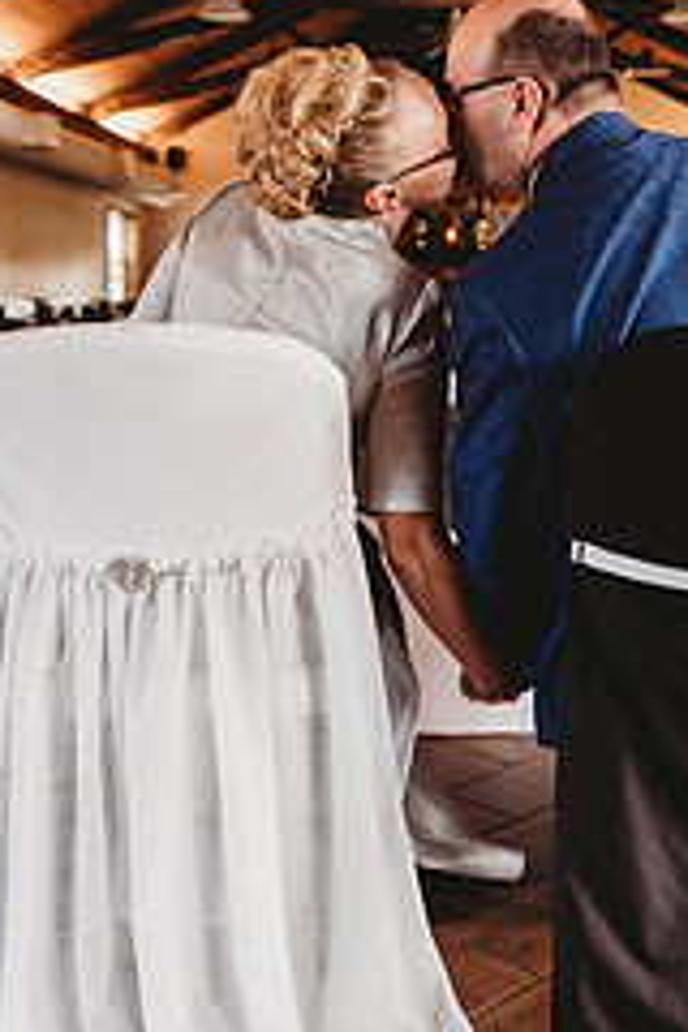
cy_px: 322
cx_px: 460
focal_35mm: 45
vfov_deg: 42.8
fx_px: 1290
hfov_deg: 29.7
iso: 800
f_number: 2.5
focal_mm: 24
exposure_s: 1/125
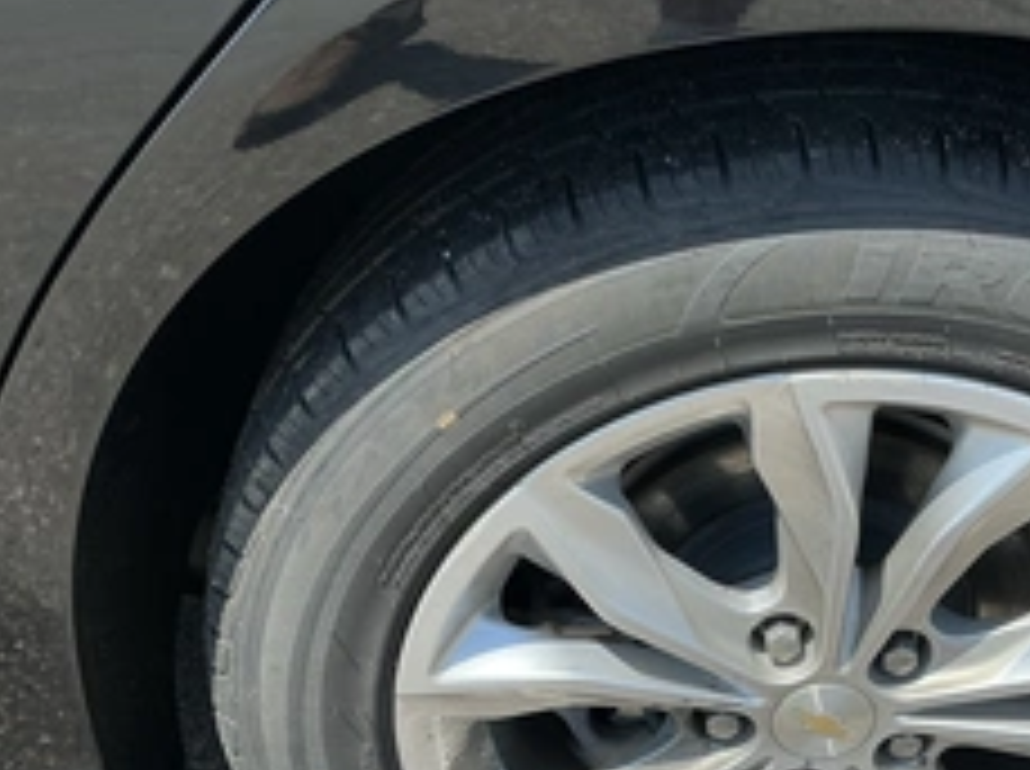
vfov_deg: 28.8
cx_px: 783
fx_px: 1456
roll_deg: +0.6
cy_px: 635
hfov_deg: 37.9
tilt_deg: -43.8
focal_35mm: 49
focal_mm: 3
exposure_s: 1/929
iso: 25
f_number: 1.8
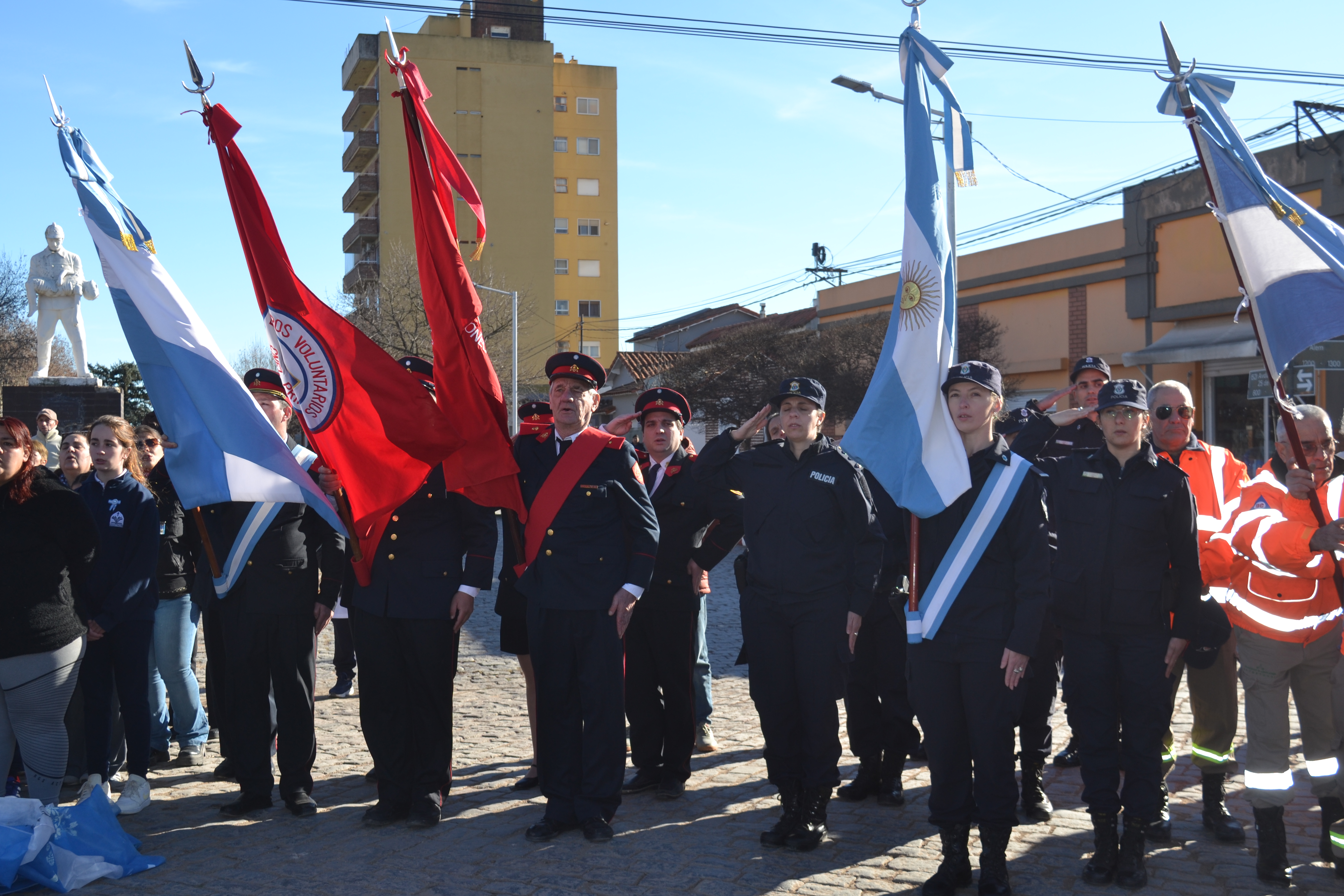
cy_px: 448
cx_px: 672
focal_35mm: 42
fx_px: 1568
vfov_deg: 31.9
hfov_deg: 46.4
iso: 100
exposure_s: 1/200
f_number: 7.1
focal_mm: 28
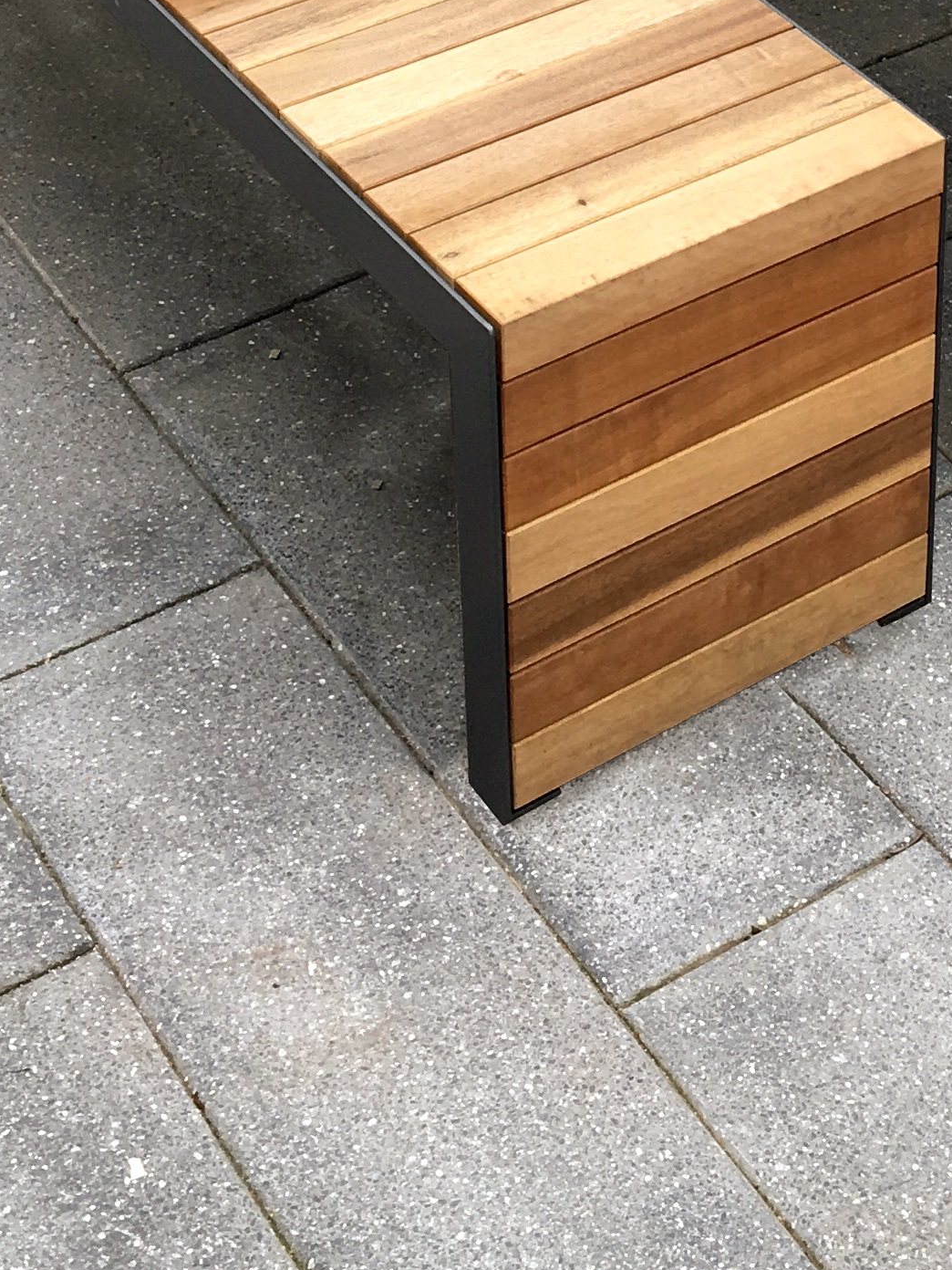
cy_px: -325
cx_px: 837
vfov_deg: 21.3
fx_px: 3080
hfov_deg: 17.3
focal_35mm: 84
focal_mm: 4.15
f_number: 2.2
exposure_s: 1/109
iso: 25
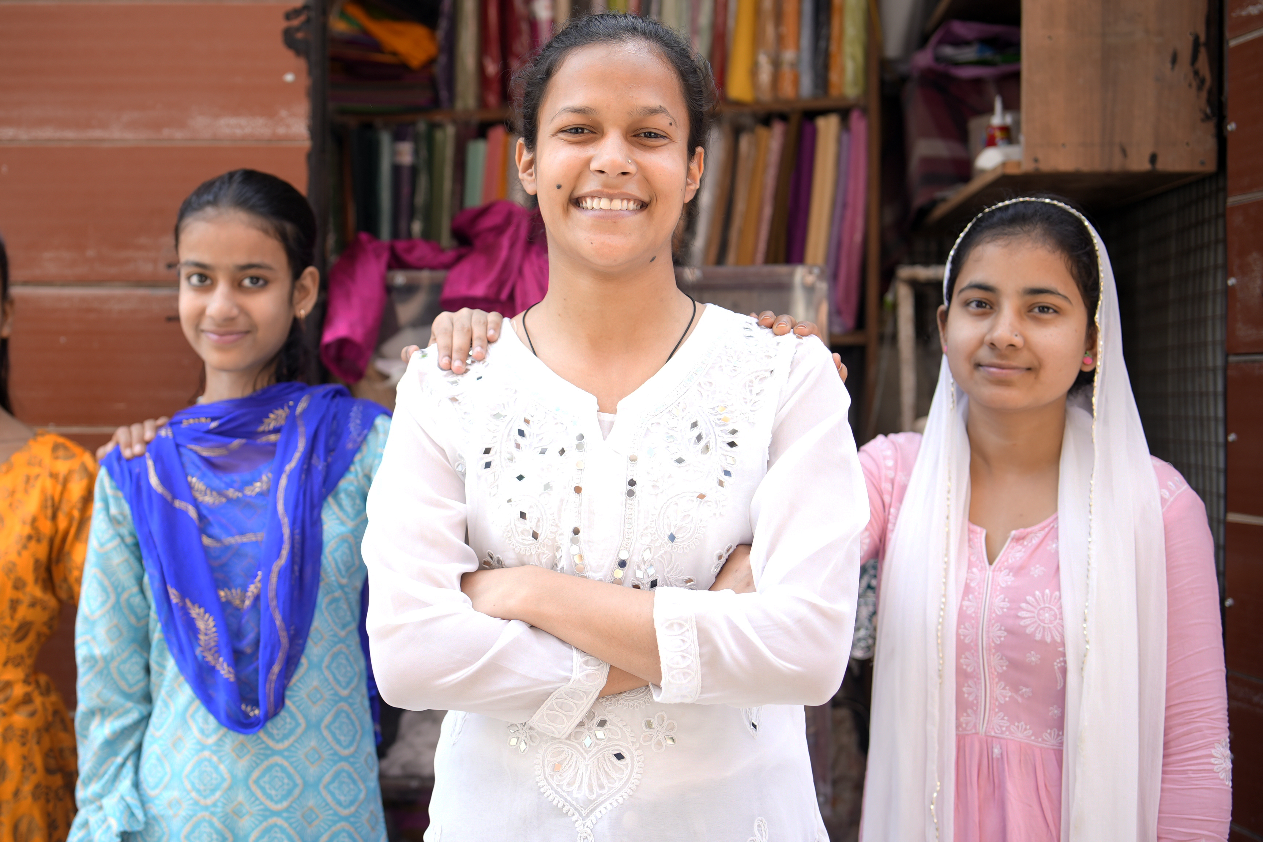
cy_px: 417
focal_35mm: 43
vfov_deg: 31.2
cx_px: 502
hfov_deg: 45.2
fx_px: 1508
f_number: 2.5
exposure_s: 1/100
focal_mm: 35
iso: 160
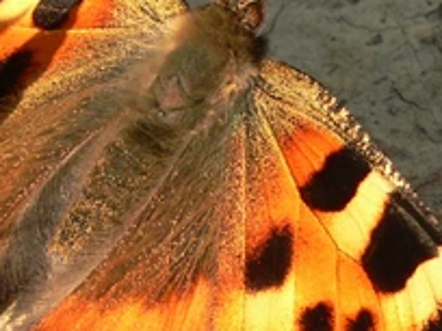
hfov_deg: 6.2
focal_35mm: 320
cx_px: 156
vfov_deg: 4.6
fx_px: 4086
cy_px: 151
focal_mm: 17
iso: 100
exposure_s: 1/200
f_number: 4
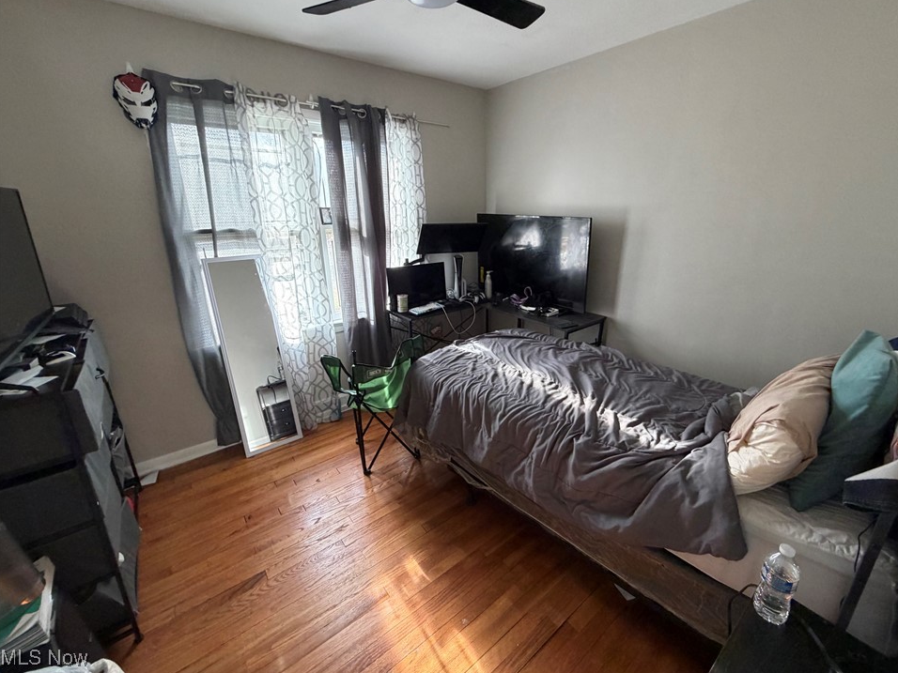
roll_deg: +1.9
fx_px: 389
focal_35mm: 15
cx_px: 476
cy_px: 318
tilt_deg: -16.6
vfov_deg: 81.7
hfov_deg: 98.1
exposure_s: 1/108
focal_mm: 2.22
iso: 320
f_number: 2.2
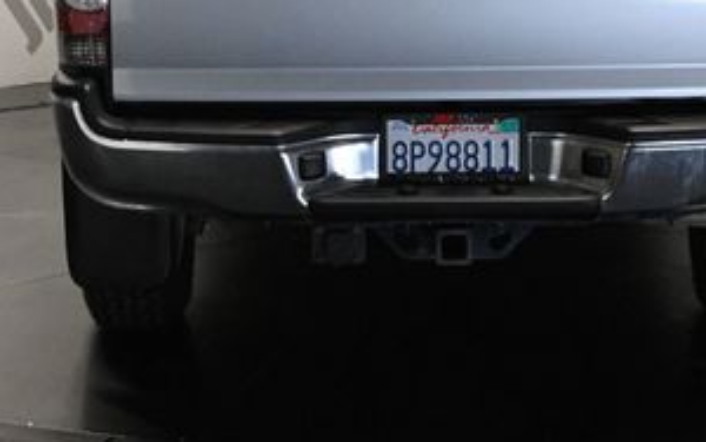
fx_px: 1918
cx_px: 447
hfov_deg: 20.8
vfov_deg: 12.9
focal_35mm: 100
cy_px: -27
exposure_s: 1/60
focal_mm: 30.5
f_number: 4.8
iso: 4500
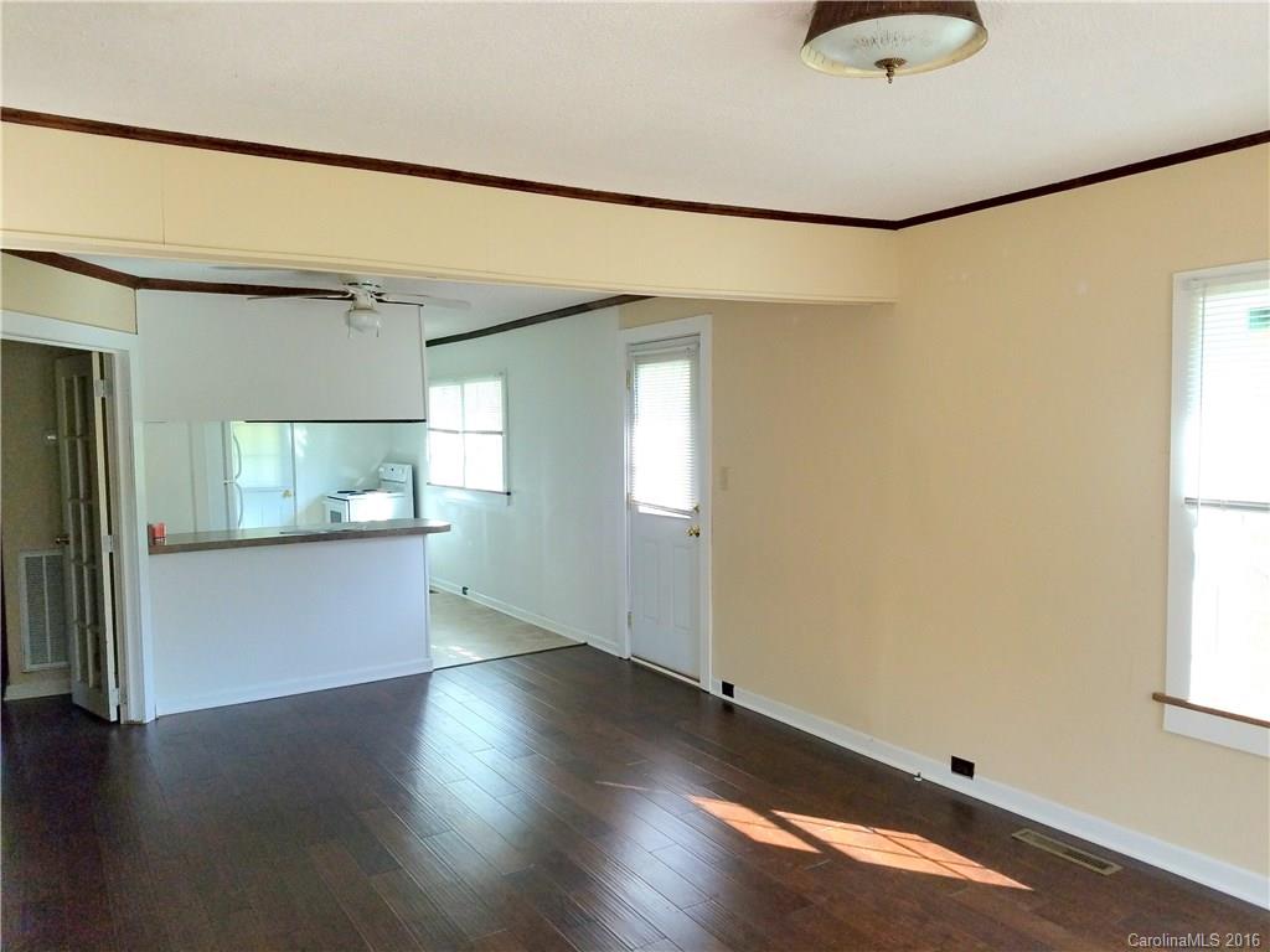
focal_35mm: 26
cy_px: 476
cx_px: 635
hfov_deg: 67.3
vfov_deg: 53.1
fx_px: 954
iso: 50
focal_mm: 4.2
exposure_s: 1/237
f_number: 1.7
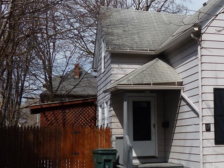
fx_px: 421
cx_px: 185
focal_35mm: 65
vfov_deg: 22.6
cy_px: 88
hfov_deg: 29.0
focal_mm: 5.6
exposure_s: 1/1600
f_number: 4
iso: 100
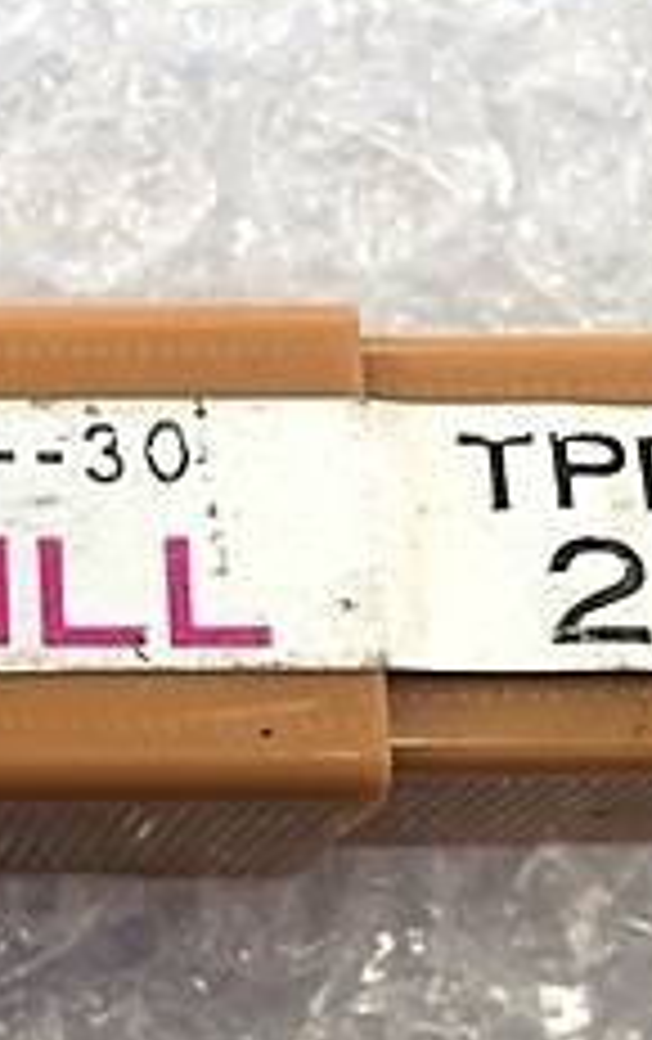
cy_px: 585
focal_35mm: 85
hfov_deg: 14.5
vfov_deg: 24.3
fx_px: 2409
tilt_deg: -84.5
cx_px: -288
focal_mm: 4.15
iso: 40
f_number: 2.2
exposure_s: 1/30
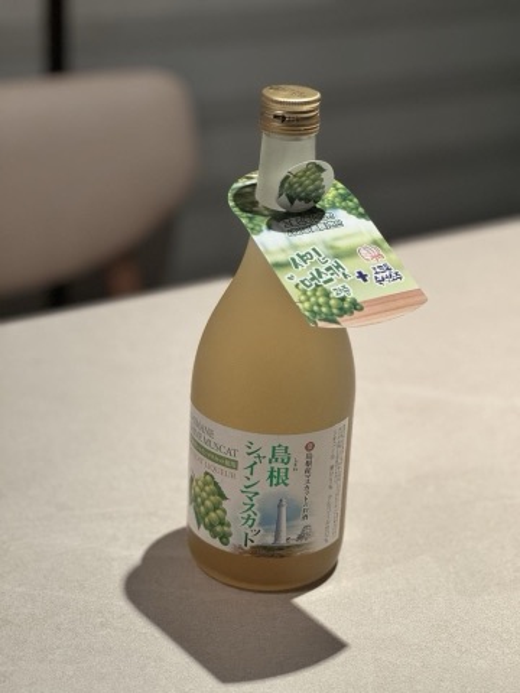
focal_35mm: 77
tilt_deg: -23.1
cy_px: 346
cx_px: 260
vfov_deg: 25.3
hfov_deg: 19.1
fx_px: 1542
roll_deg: -3.6
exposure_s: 1/60
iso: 500
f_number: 2.8
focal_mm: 9
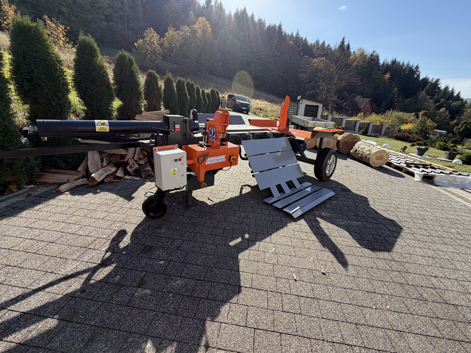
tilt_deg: -17.8
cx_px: 246
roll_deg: -5.0
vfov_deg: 81.7
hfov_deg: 98.1
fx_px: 204
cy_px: 166
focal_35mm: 15
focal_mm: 2.22
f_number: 2.2
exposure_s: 1/619
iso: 40
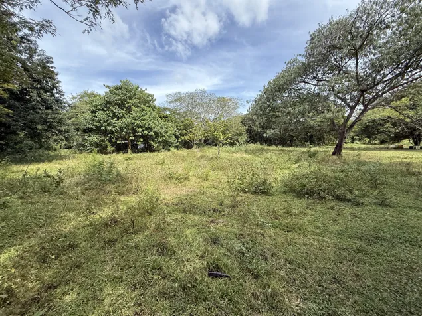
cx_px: 211
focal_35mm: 14
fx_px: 171
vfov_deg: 85.7
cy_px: 158
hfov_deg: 102.1
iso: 50
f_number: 2.2
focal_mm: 2.22
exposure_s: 1/574
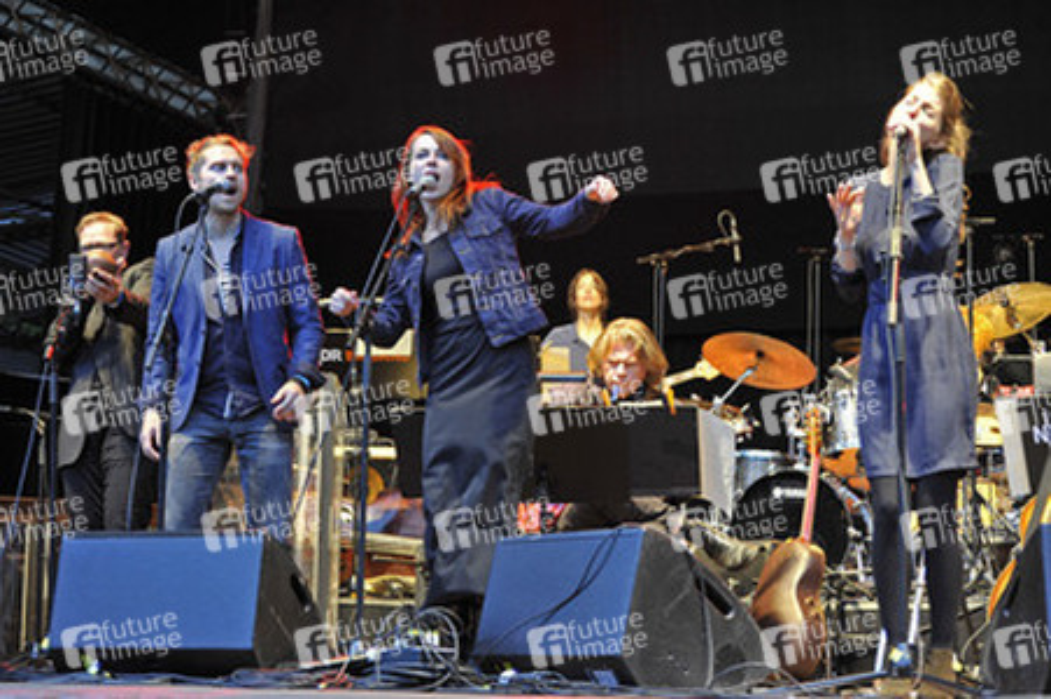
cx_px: 526
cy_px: 350
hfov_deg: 27.0
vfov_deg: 18.2
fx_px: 2188
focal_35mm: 75
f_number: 4.5
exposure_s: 1/160
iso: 1600
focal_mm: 75
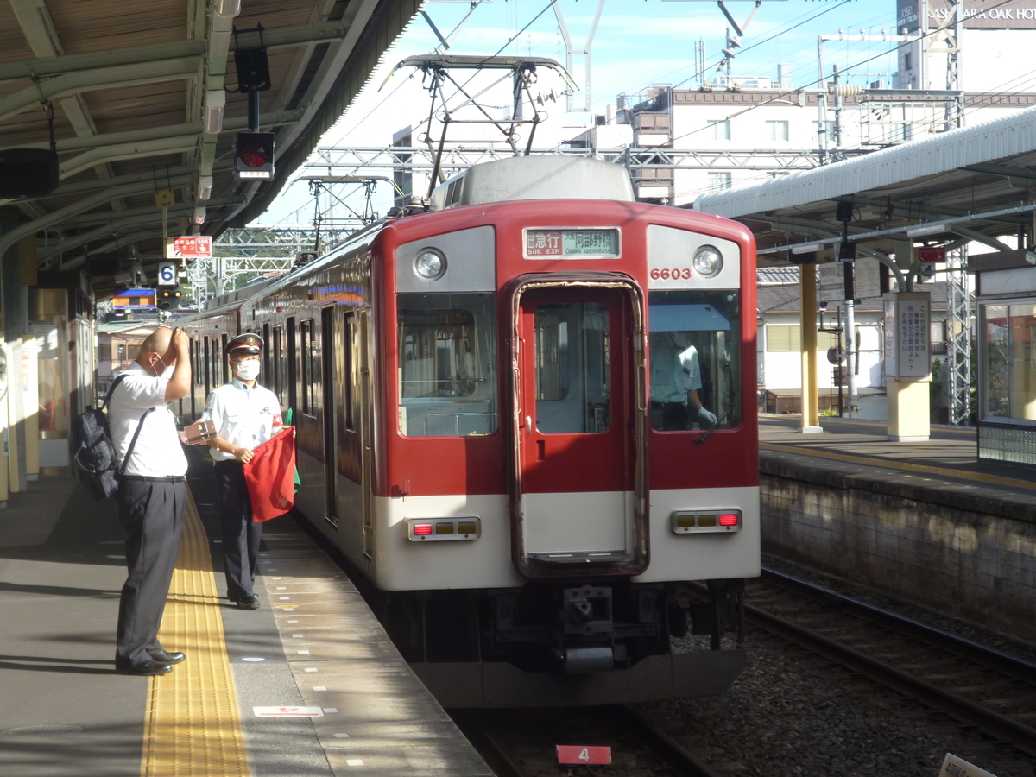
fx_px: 2095
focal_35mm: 70
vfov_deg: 21.0
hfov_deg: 27.8
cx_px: 518
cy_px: 388
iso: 100
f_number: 5
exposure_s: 1/160
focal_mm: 12.5
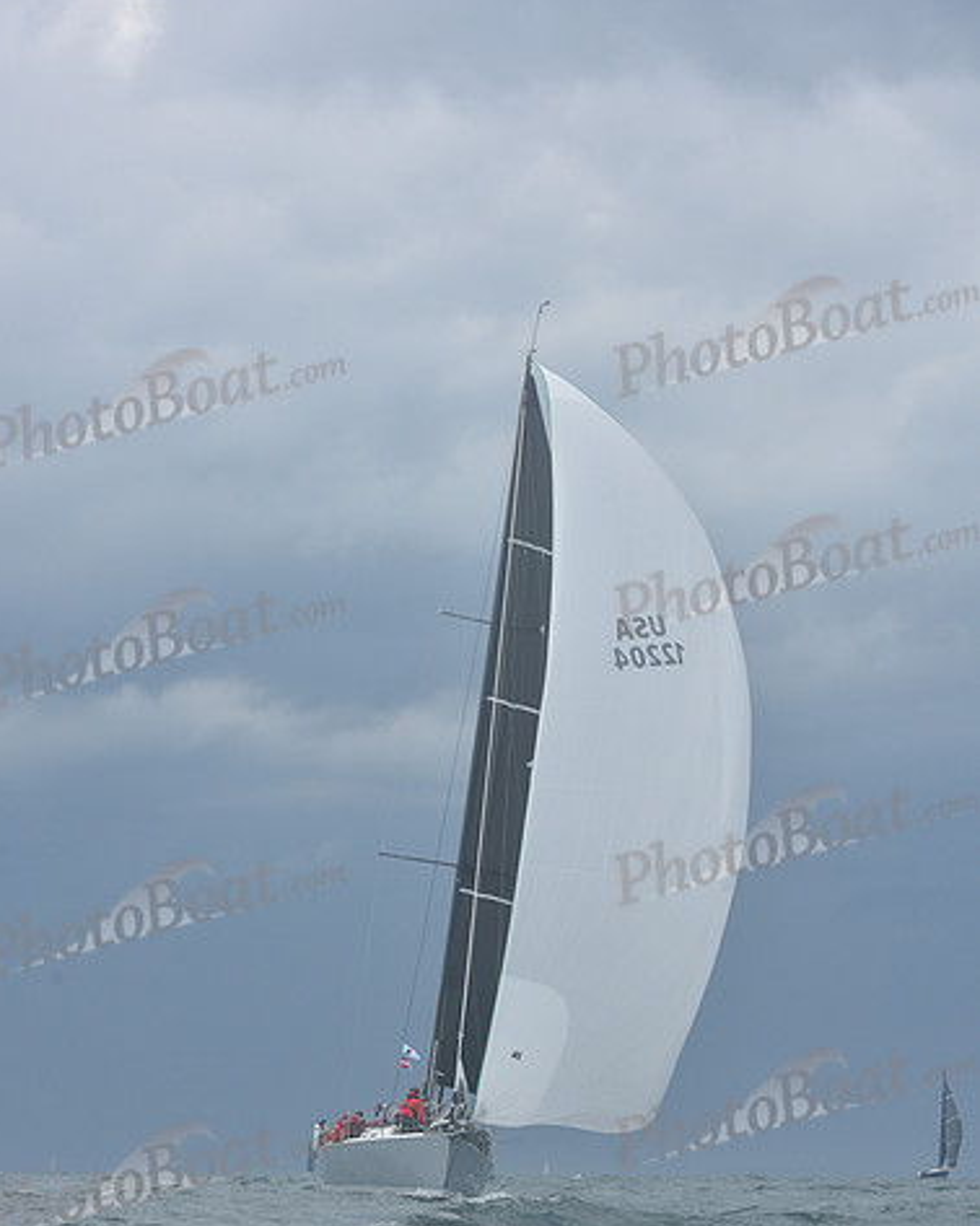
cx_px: 481
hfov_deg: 14.5
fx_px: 3846
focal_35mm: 106
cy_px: 741
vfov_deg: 18.1
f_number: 8
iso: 320
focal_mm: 92
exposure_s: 1/800
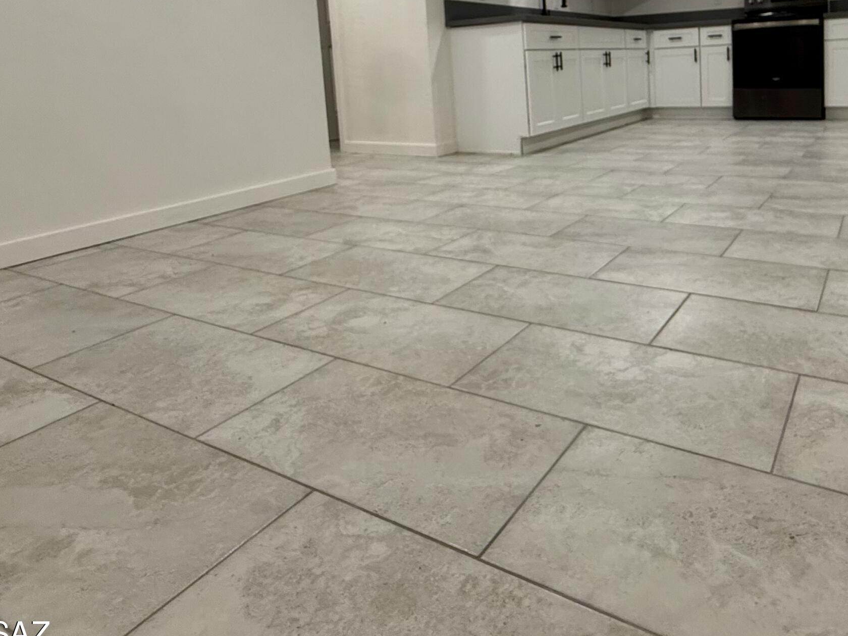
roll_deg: +2.8
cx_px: 575
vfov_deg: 51.1
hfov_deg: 67.2
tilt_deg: -5.6
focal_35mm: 25
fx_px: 612
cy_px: 118
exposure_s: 1/120
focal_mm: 2.22
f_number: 2.2
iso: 200
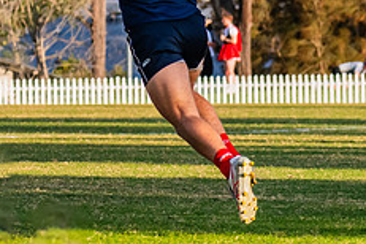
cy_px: 19
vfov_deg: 2.1
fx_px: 6770
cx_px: 642
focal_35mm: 666
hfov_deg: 3.1
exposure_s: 1/1250
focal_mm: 170
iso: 800
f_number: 8
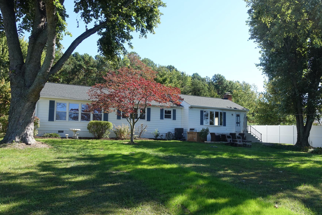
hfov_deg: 65.3
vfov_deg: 46.3
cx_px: 178
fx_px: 250
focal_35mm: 28
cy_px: 118
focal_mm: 8.8
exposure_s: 1/160
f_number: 5.6
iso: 125
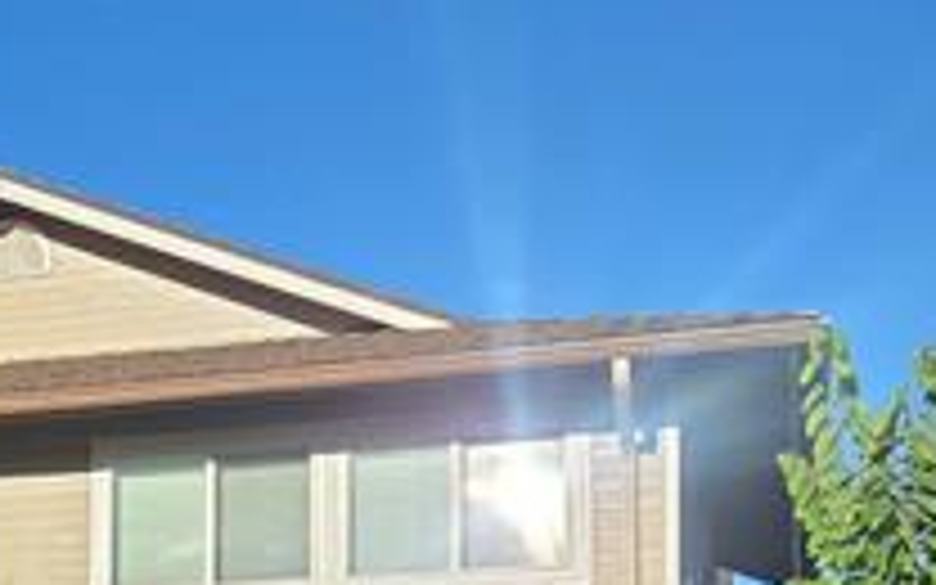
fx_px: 1913
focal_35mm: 75
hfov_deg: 26.8
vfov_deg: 16.2
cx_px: 158
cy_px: 814
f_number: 1.8
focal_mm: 5.4
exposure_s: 1/6217
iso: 80
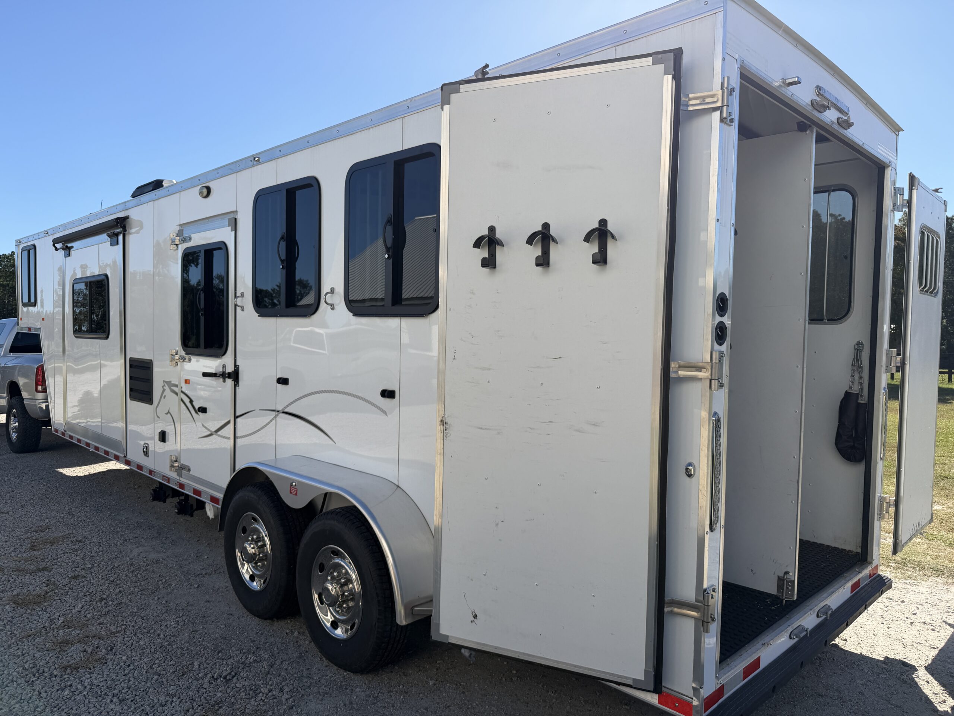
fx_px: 661
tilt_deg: -0.6
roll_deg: -0.2
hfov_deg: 71.6
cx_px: 477
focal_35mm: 24
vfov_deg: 56.8
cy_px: 358
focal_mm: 6.76
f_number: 1.78
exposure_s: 1/4405
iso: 80
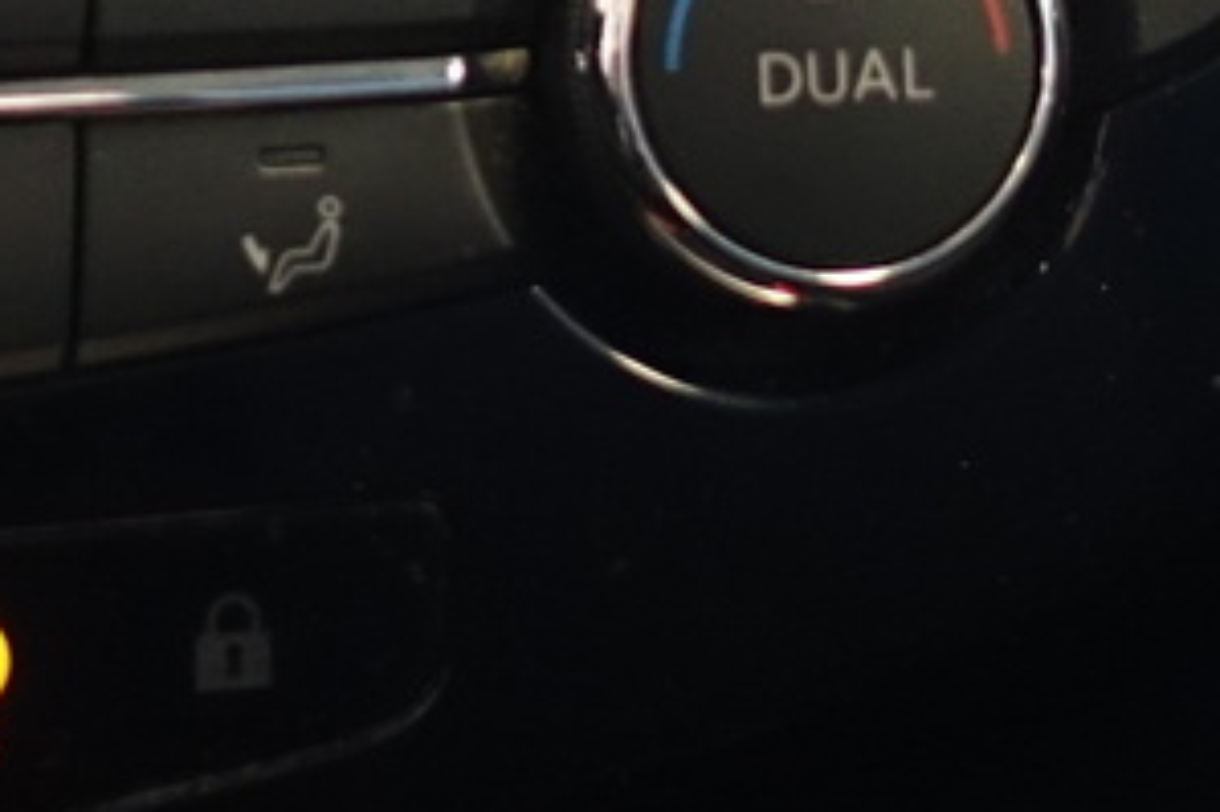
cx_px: -208
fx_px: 4403
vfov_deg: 10.1
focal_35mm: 130
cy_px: -490
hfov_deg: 15.3
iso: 800
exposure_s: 1/13
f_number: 1.8
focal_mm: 8.8
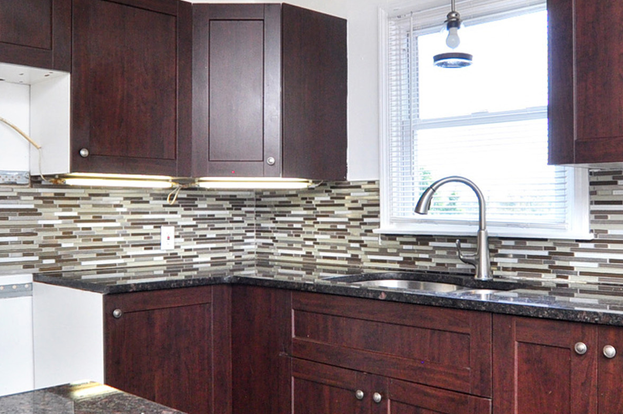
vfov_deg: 35.7
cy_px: 170
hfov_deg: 51.9
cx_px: 318
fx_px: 640
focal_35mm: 37
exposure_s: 1/125
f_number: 5
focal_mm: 10
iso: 500
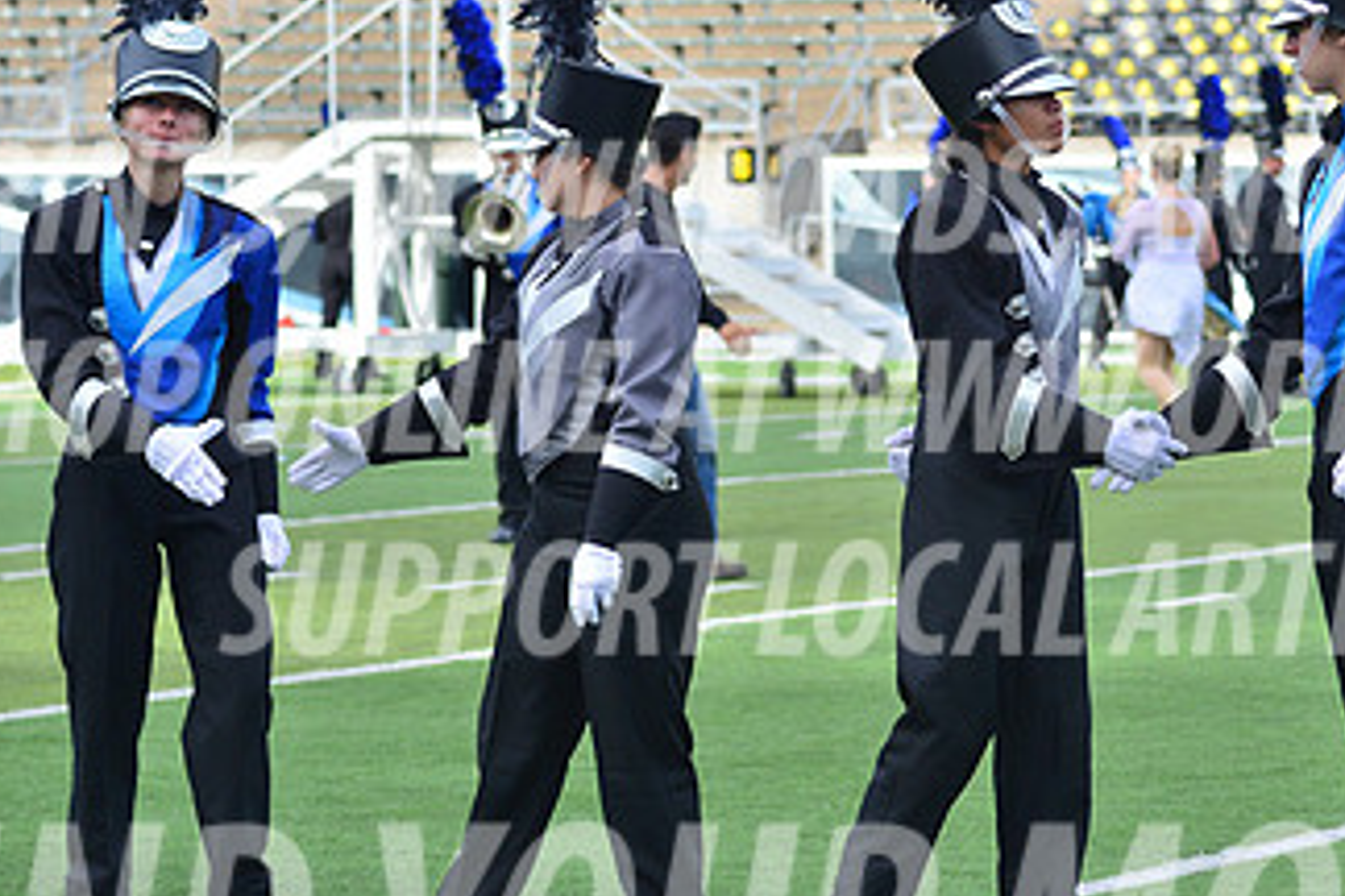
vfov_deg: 7.3
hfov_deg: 10.9
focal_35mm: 188
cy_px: 382
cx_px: 905
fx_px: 7023
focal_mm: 105
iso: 200
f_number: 5.6
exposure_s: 1/800
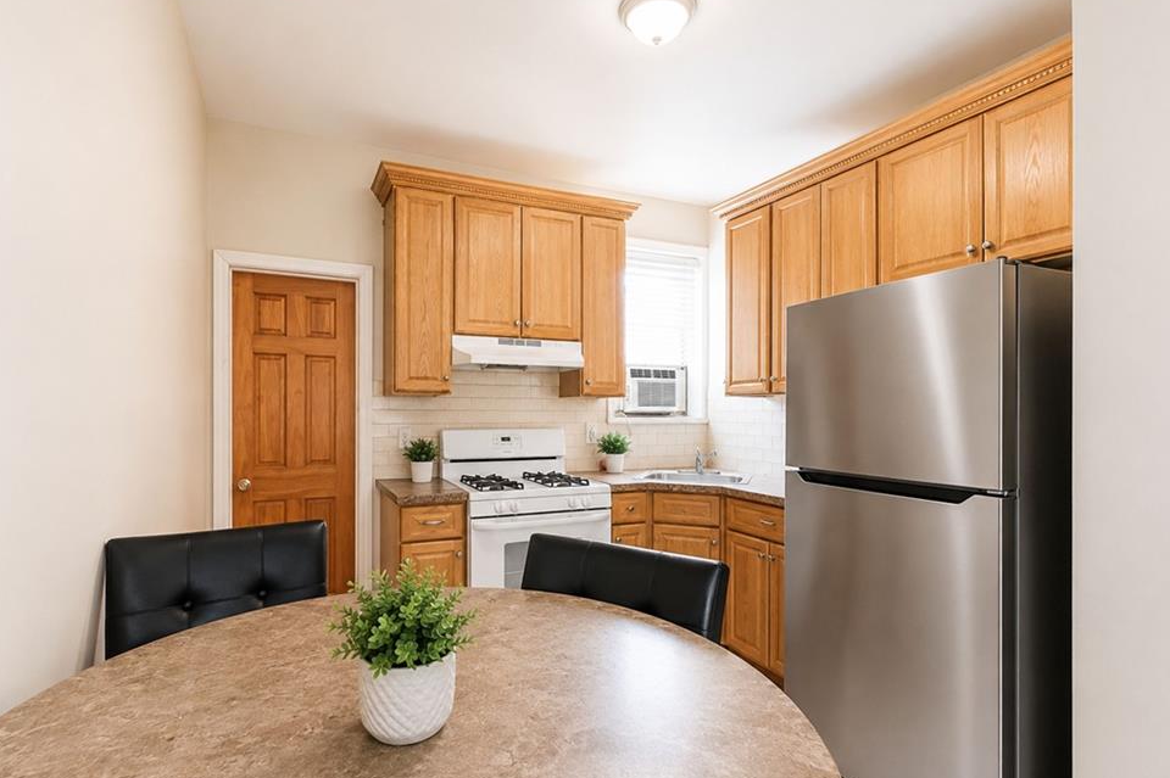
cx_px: 557
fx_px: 520
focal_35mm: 16
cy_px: 402
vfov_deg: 73.7
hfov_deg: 96.7
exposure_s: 1/10
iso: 2000
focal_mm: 10
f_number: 4.5
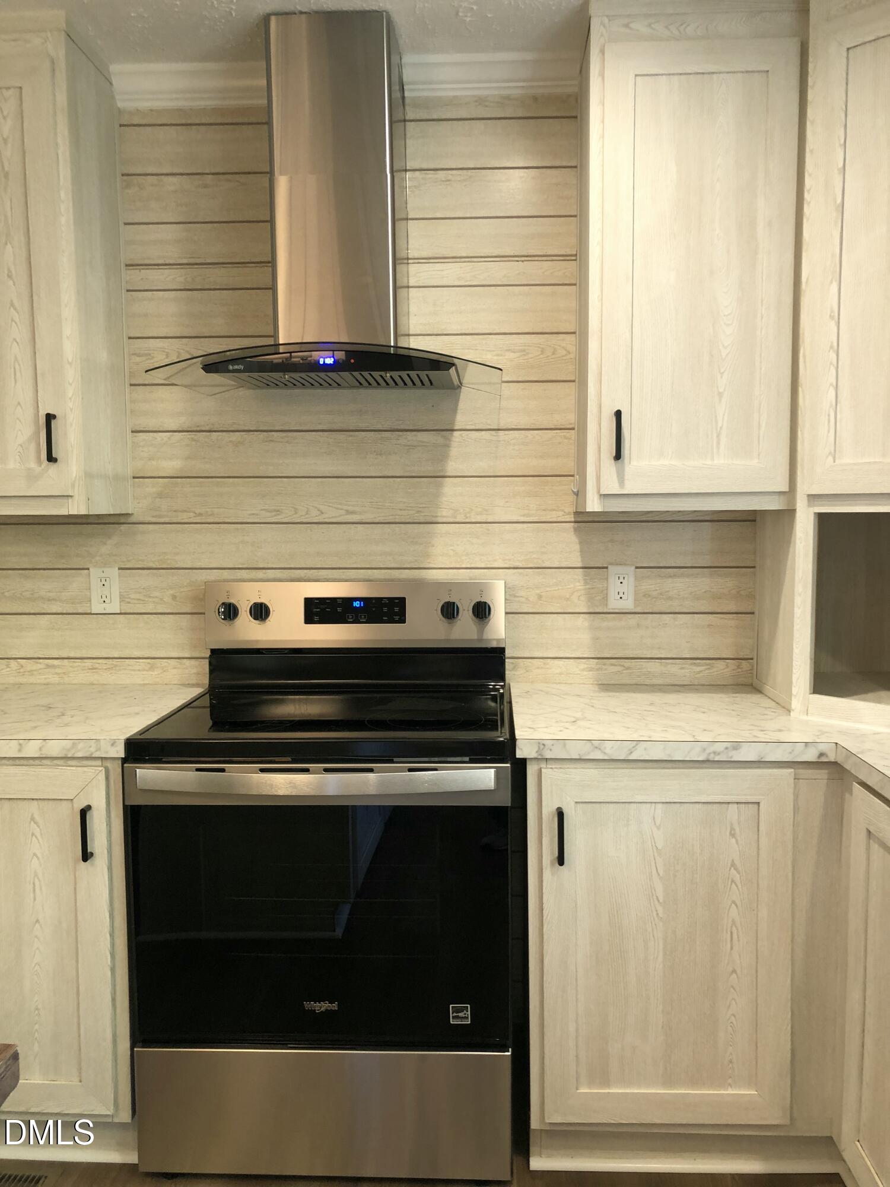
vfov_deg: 63.4
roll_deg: +1.9
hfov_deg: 49.7
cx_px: 445
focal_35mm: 28
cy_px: 594
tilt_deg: -6.0
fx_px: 960
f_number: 1.8
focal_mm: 3.99
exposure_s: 1/24
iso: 40
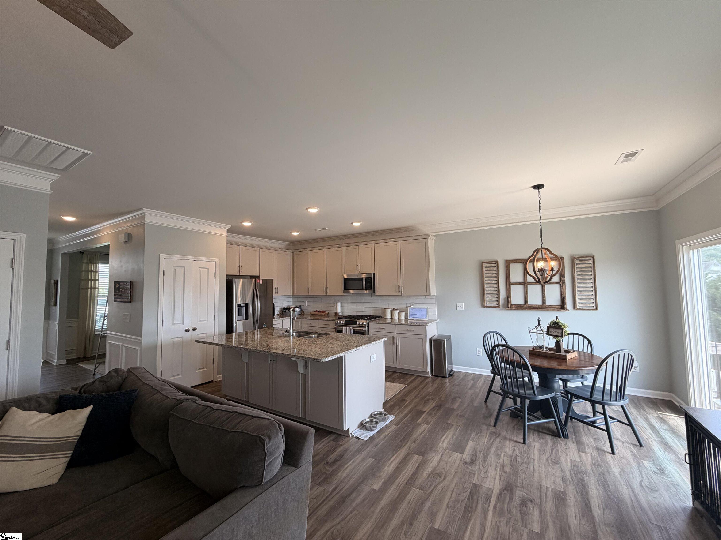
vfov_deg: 85.7
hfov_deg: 102.1
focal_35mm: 14
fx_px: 292
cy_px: 270
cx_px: 360
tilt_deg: +3.6
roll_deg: +1.2
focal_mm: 2.22
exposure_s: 1/120
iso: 100
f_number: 2.2
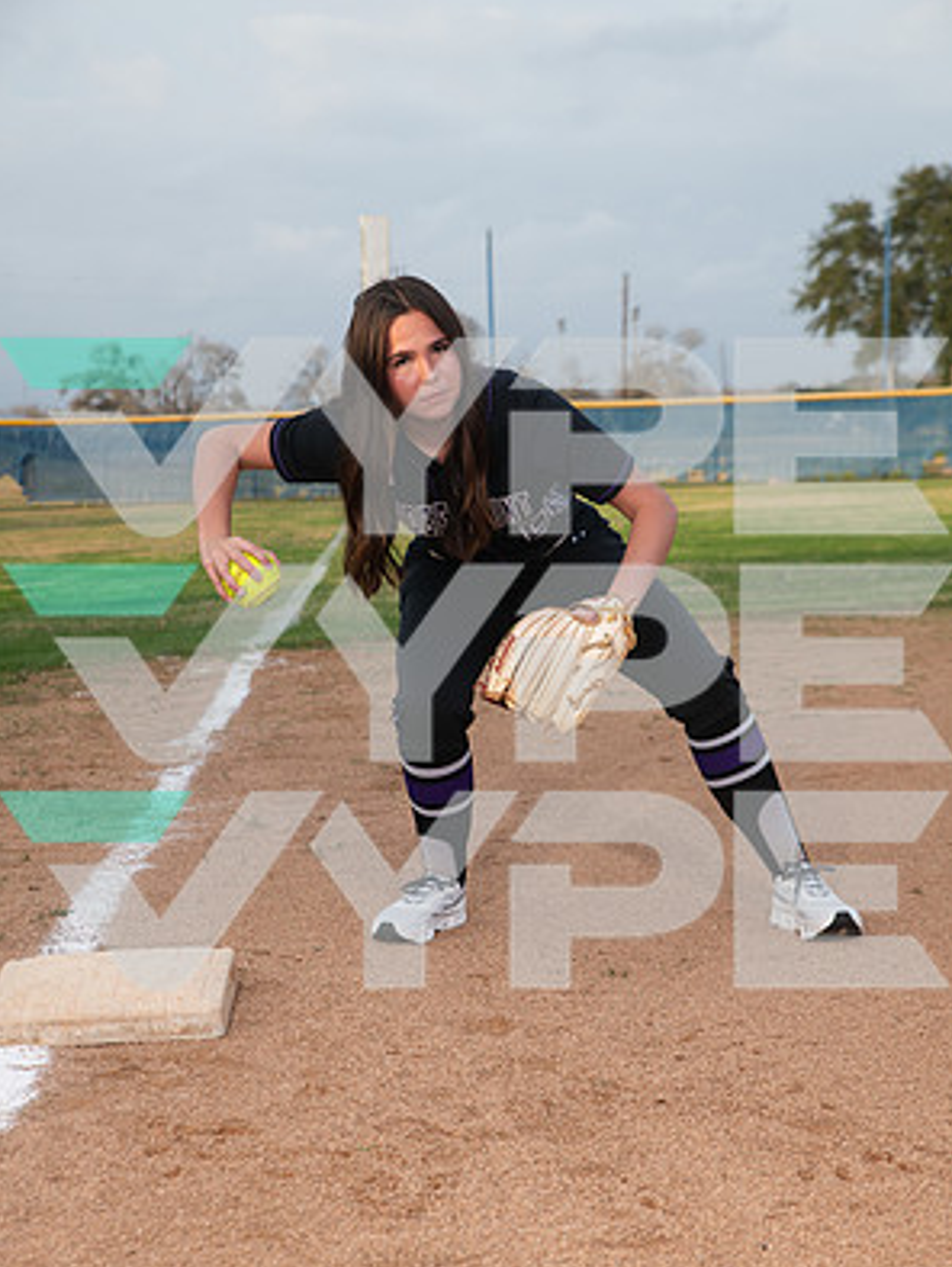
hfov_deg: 21.6
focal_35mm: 68
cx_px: 479
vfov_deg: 28.5
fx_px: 2491
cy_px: 666
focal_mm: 62
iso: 200
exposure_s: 1/400
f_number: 6.3
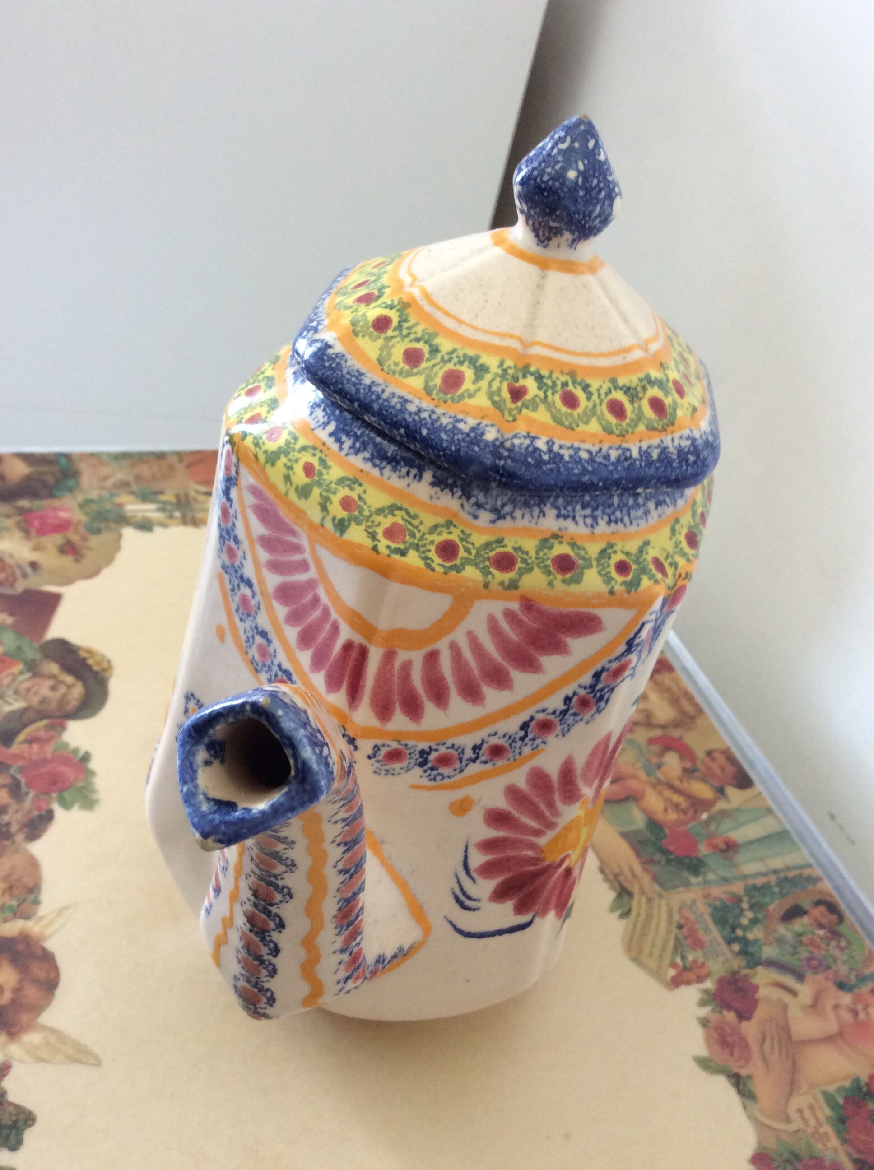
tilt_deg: -35.6
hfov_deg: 44.1
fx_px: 1080
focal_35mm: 32
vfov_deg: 56.9
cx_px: 437
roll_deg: -17.2
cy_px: 585
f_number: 2.4
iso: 80
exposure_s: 1/25
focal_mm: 3.3
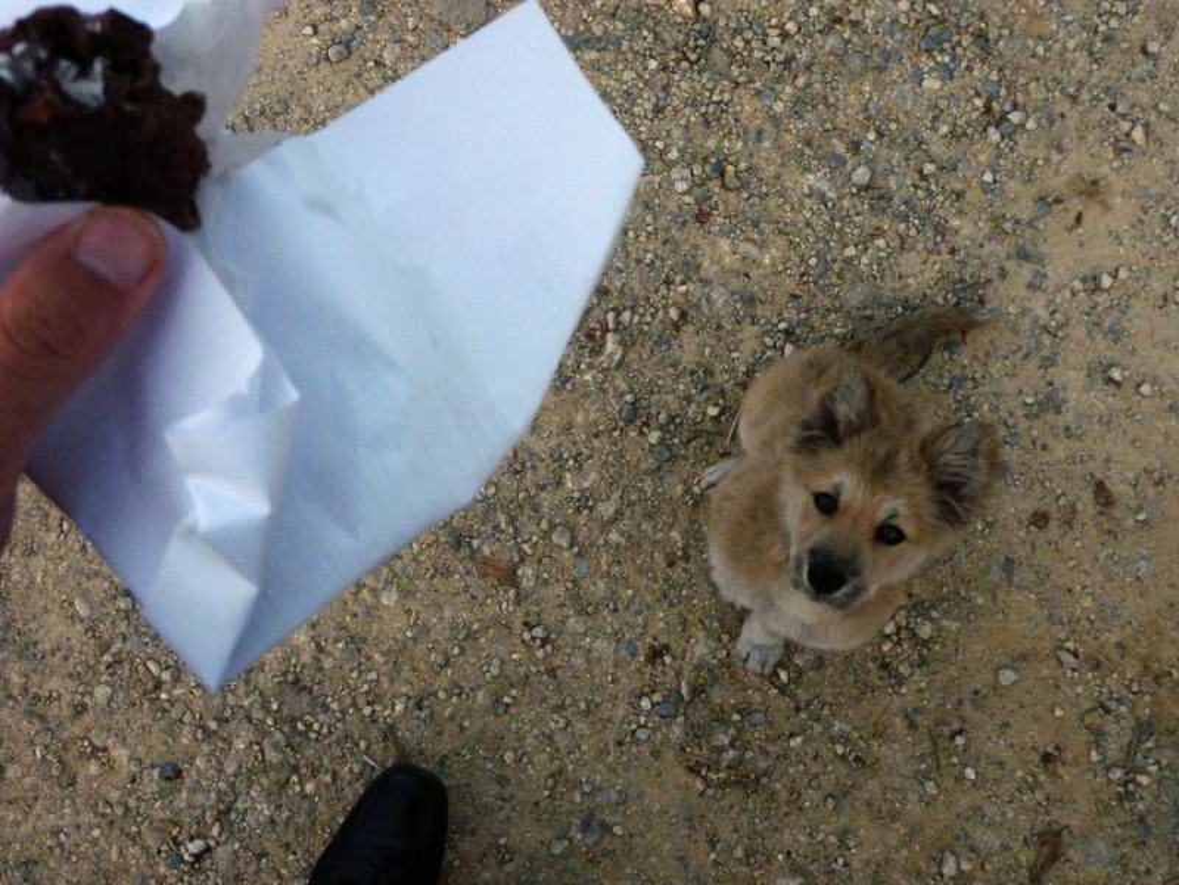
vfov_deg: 39.7
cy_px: 442
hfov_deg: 51.4
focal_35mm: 36
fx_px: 1226
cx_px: 590
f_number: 3.9
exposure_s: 1/125
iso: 400
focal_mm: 6.4
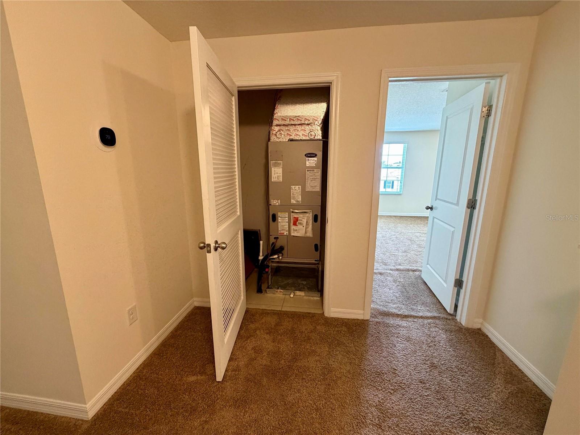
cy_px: 218
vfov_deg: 85.7
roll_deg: +0.3
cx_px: 290
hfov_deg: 102.1
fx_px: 235
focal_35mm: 14
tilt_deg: -12.0
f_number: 2.2
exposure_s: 1/60
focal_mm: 2.22
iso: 320
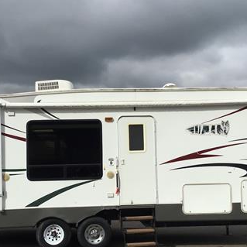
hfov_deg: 31.1
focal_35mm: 55
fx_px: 444
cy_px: 148
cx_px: 115
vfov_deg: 31.0
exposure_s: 1/1852
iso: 25
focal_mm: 3.3
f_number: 2.4
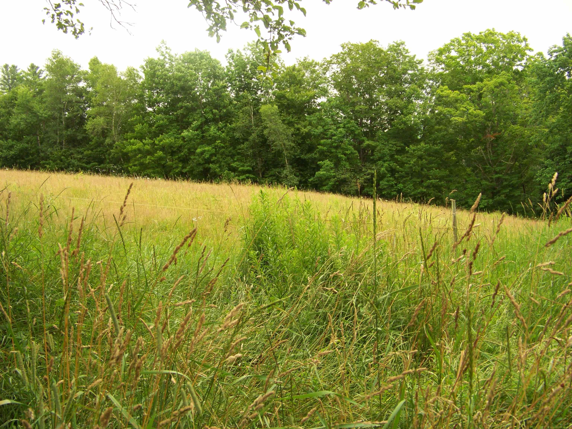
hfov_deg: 51.4
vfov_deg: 39.7
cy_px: 214
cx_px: 286
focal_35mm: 36
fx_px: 595
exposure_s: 1/125
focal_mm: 5.85
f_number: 2.8
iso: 69
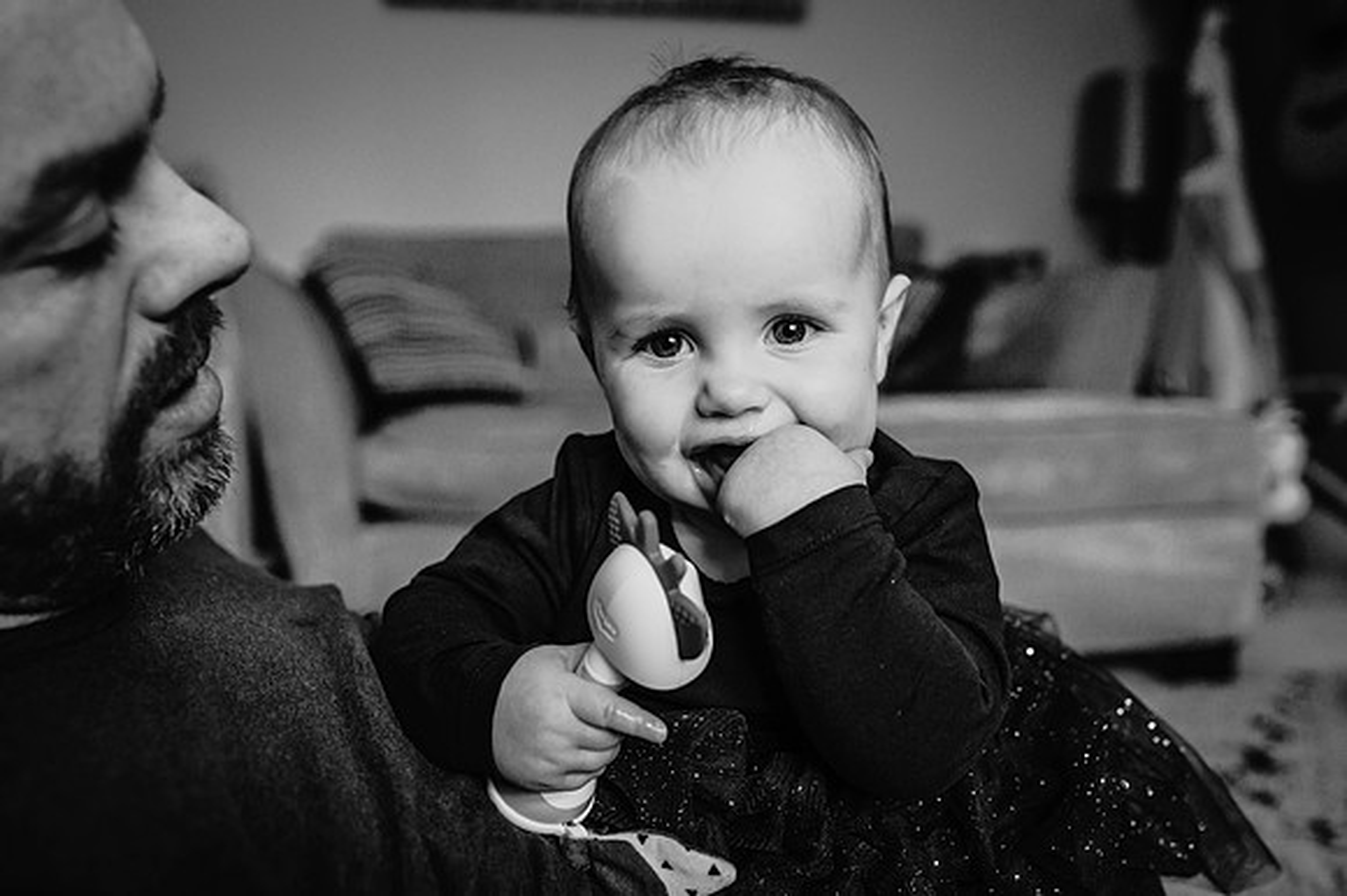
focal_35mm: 35
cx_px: 674
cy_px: 448
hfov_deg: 54.5
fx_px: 1309
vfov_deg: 37.8
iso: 1100
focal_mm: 35
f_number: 3.5
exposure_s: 1/160
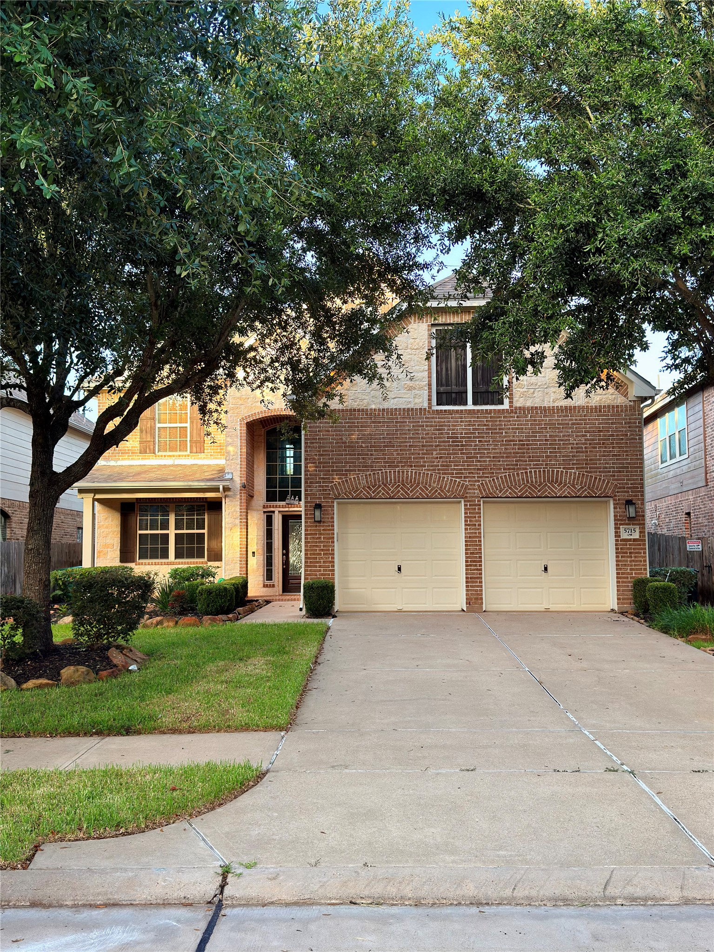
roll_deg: +0.4
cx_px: 357
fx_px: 990
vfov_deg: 51.4
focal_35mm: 36
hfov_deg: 39.7
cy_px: 476
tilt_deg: +6.1
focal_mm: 6.76
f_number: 1.78
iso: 100
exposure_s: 1/374
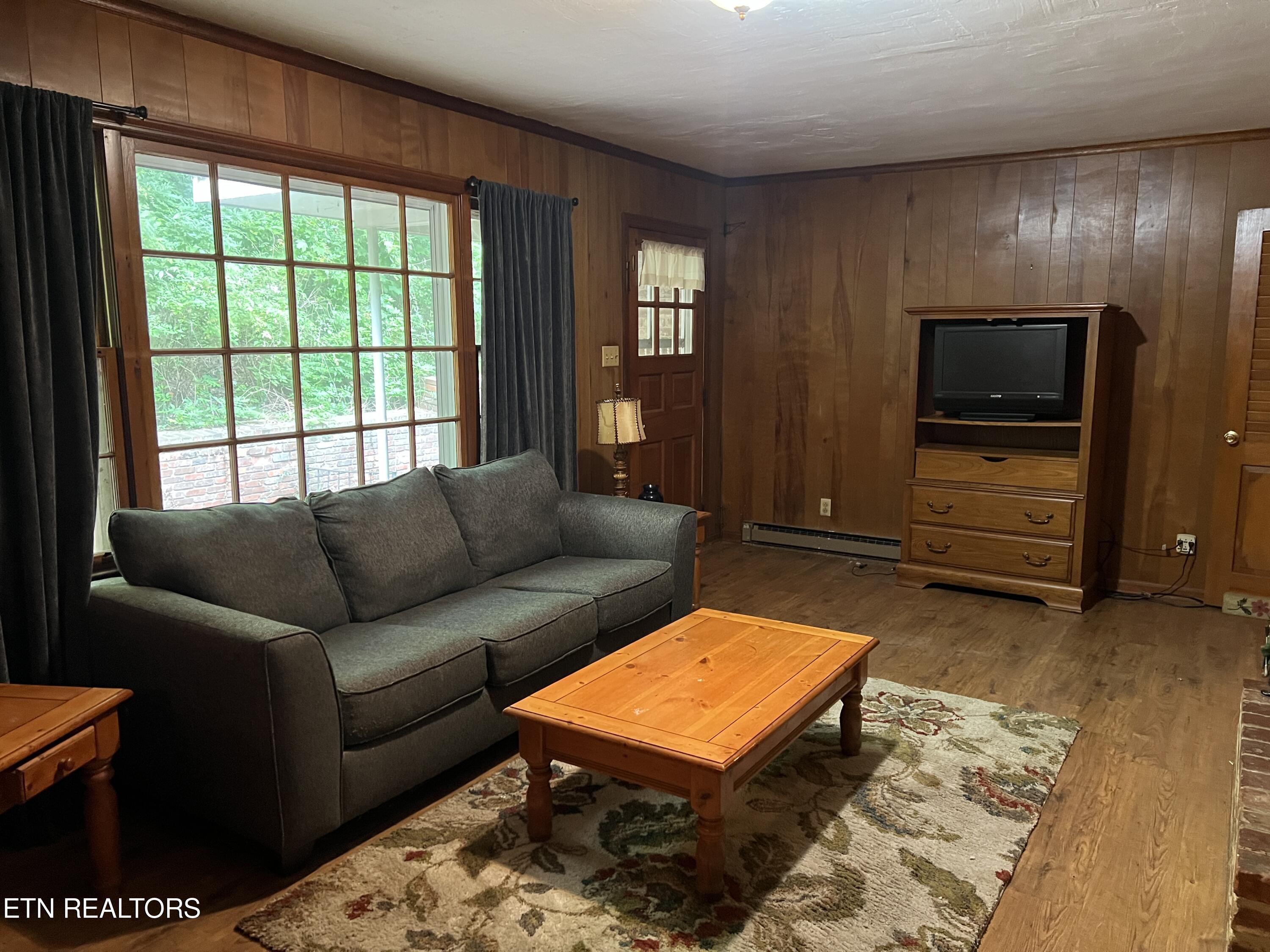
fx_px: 954
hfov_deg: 67.3
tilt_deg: -8.6
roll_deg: +0.0
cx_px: 635
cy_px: 476
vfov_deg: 53.1
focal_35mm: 26
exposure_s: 1/40
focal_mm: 5.7
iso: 500
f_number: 1.5
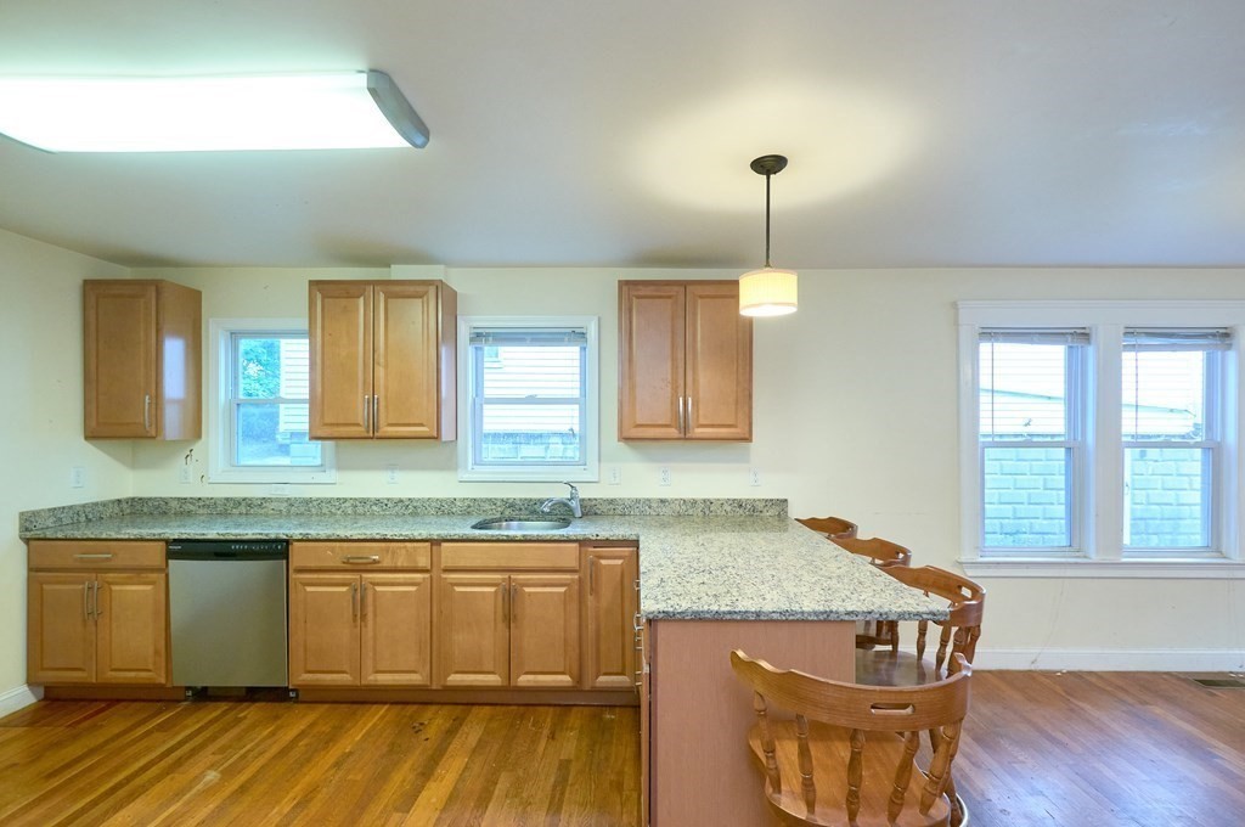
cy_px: 414
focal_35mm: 15
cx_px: 622
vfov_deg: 77.2
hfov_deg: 100.5
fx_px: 518
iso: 400
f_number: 5.6
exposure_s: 1/20
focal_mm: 10
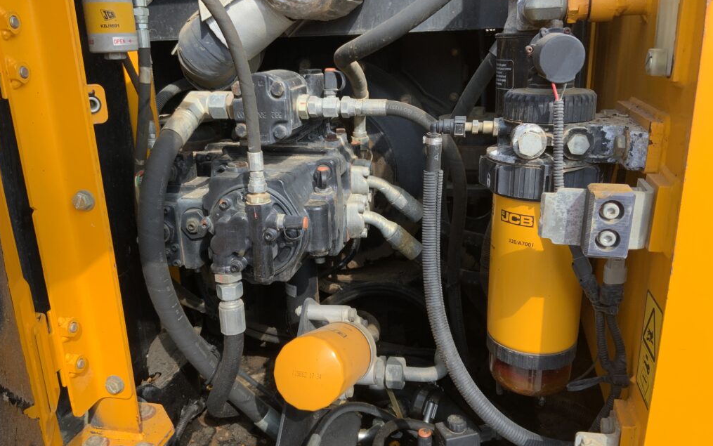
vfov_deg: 40.6
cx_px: 355
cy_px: 238
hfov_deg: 61.2
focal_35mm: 31
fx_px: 603
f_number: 1.8
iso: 16
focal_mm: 3
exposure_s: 1/365
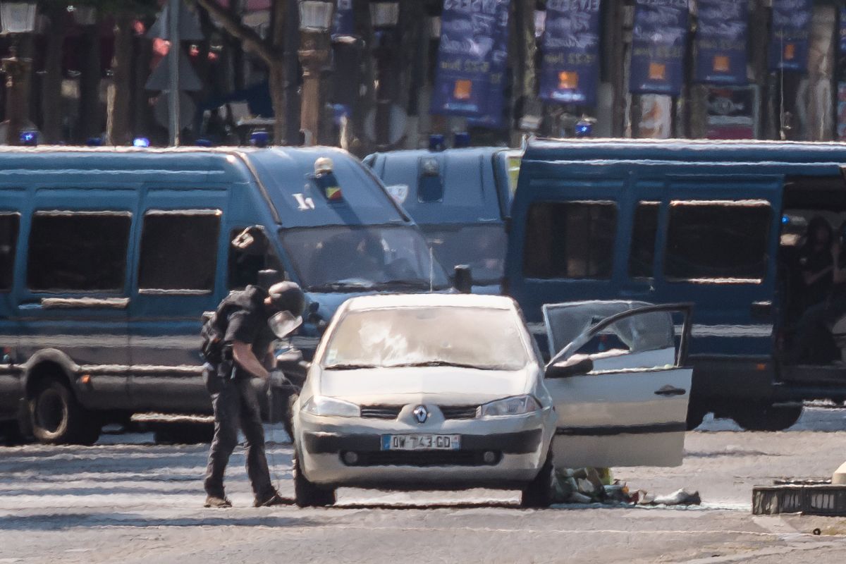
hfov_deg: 6.9
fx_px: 7049
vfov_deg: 4.6
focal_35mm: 300
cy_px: 282
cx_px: 423
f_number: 5.6
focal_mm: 200
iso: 200
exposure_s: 1/500
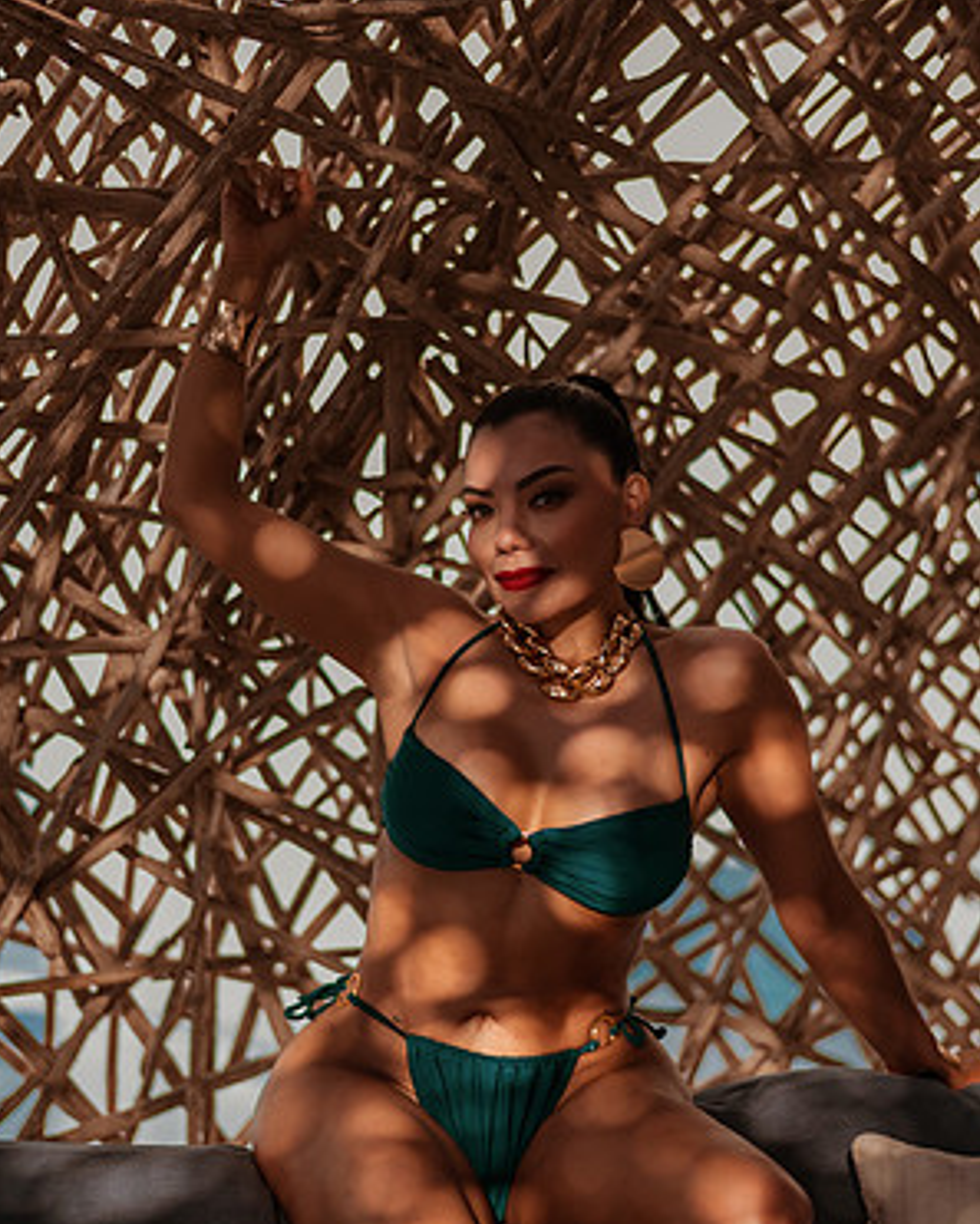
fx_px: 2392
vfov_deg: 28.7
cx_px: 488
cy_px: 617
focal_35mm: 66
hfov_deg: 23.2
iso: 125
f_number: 1.4
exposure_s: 1/1000
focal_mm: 58
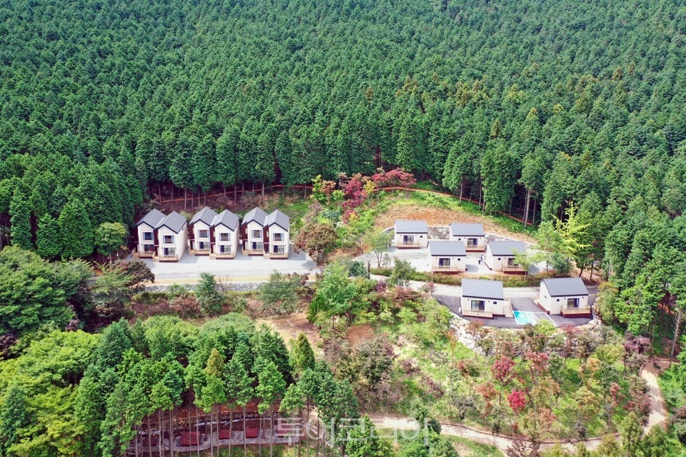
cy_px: 228
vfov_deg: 46.4
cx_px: 343
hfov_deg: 65.5
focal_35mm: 28
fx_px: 534
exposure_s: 1/30
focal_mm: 10.26
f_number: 2.8
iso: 100
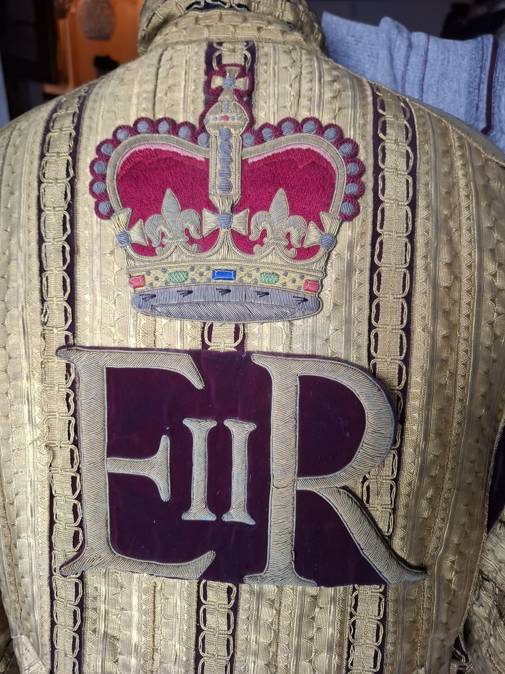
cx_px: 252
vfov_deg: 73.9
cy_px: 337
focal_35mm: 23
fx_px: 447
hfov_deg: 58.9
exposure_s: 1/33
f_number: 1.8
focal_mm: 5.54
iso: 400
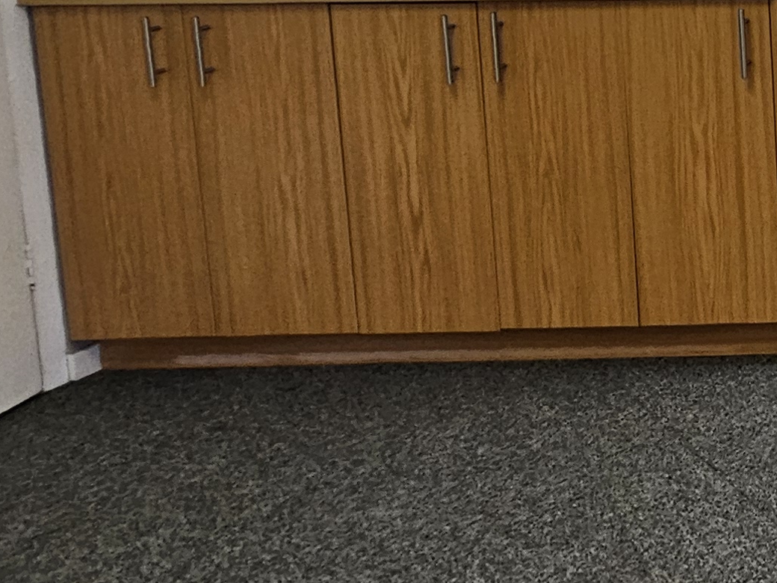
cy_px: -111
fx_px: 1122
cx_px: 1318
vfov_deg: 26.1
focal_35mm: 50
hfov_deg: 23.9
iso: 200
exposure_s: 1/50
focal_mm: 2.2
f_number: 2.2
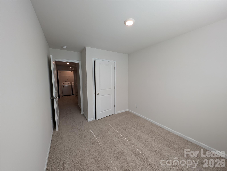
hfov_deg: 110.5
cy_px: 86
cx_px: 114
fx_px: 79
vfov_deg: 94.6
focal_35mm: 12
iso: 46
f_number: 1.95
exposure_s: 1/60
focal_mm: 2.23
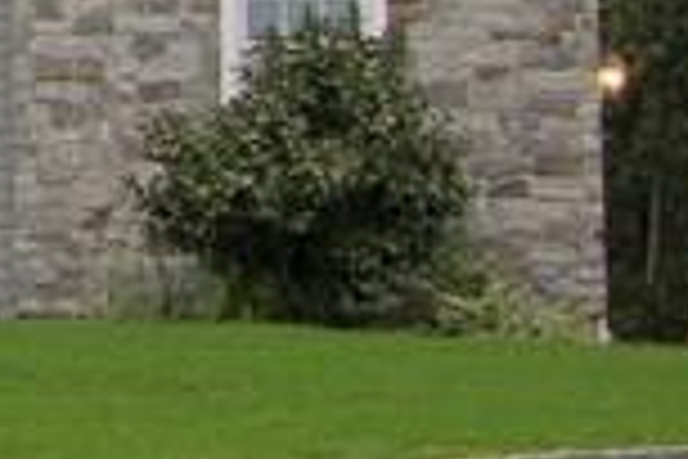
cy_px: -184
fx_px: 4663
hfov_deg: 7.8
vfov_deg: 5.6
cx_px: -1043
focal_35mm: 244
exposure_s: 1/30
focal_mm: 8.9
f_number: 2.8
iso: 100
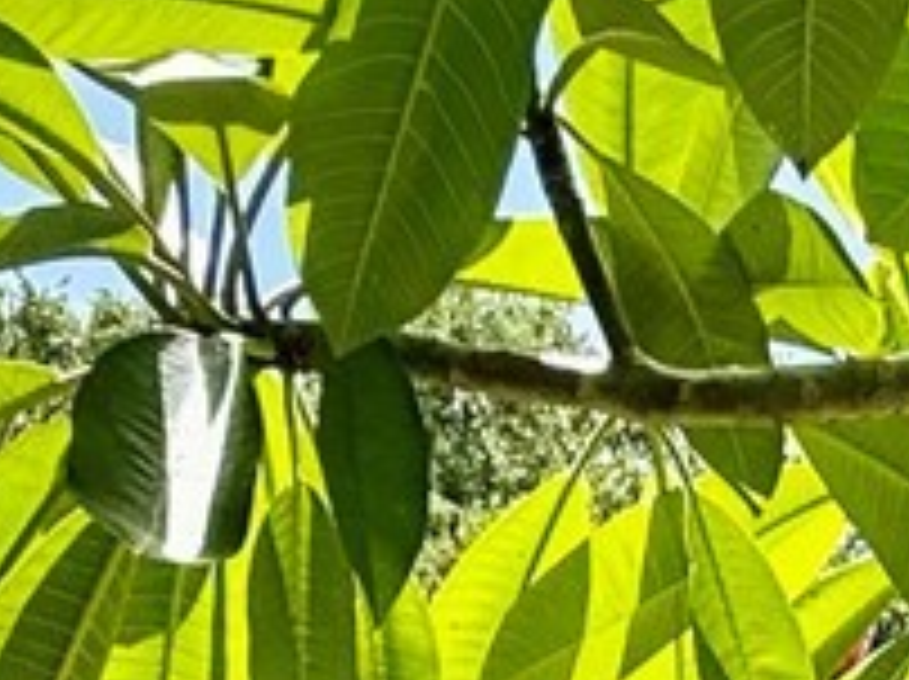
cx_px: 904
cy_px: 2148
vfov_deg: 9.7
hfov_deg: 17.3
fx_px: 2911
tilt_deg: +0.7
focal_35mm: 111
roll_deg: -1.7
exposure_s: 1/809
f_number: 2.2
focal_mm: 2.22
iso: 50
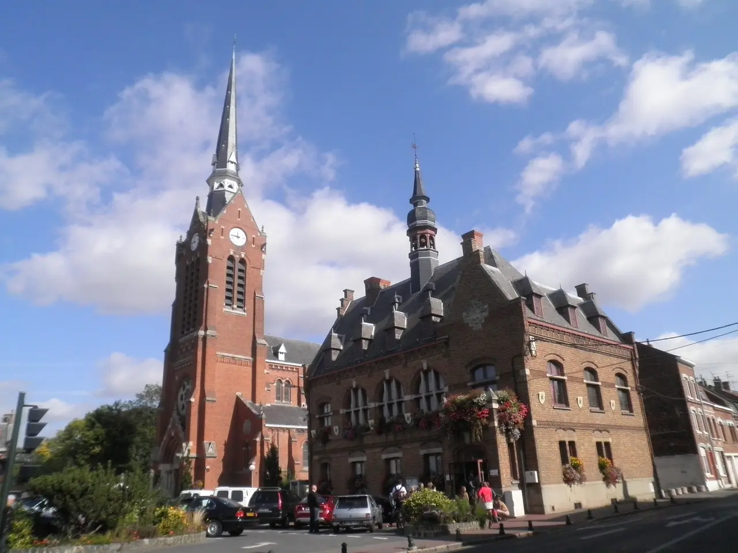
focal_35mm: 26
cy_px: 276
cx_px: 369
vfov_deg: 53.1
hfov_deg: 67.3
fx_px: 554
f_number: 7.8
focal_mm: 4.7
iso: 200
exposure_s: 1/640
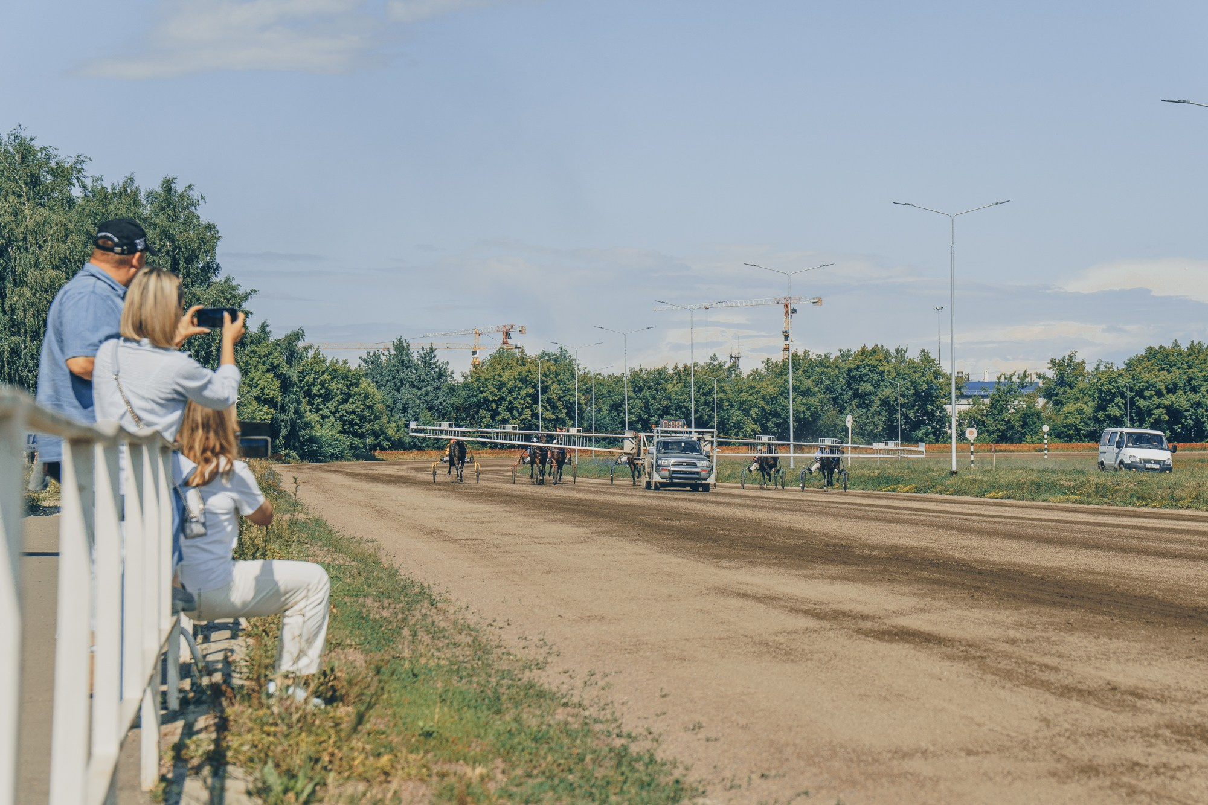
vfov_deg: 13.6
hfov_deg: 20.3
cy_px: 421
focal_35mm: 101
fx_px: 3378
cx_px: 670
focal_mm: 60
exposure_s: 1/1250
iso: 50
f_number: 4.5
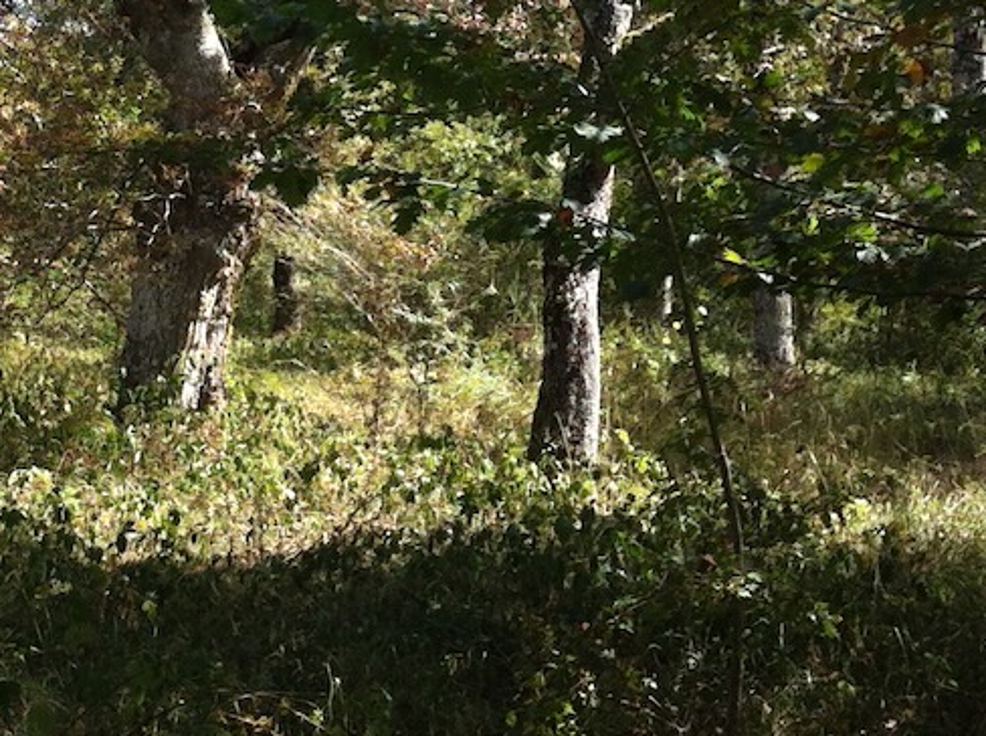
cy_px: 63
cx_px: 117
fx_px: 2644
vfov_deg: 15.6
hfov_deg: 20.7
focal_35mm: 93
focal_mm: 3.85
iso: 80
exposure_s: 1/238
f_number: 2.8
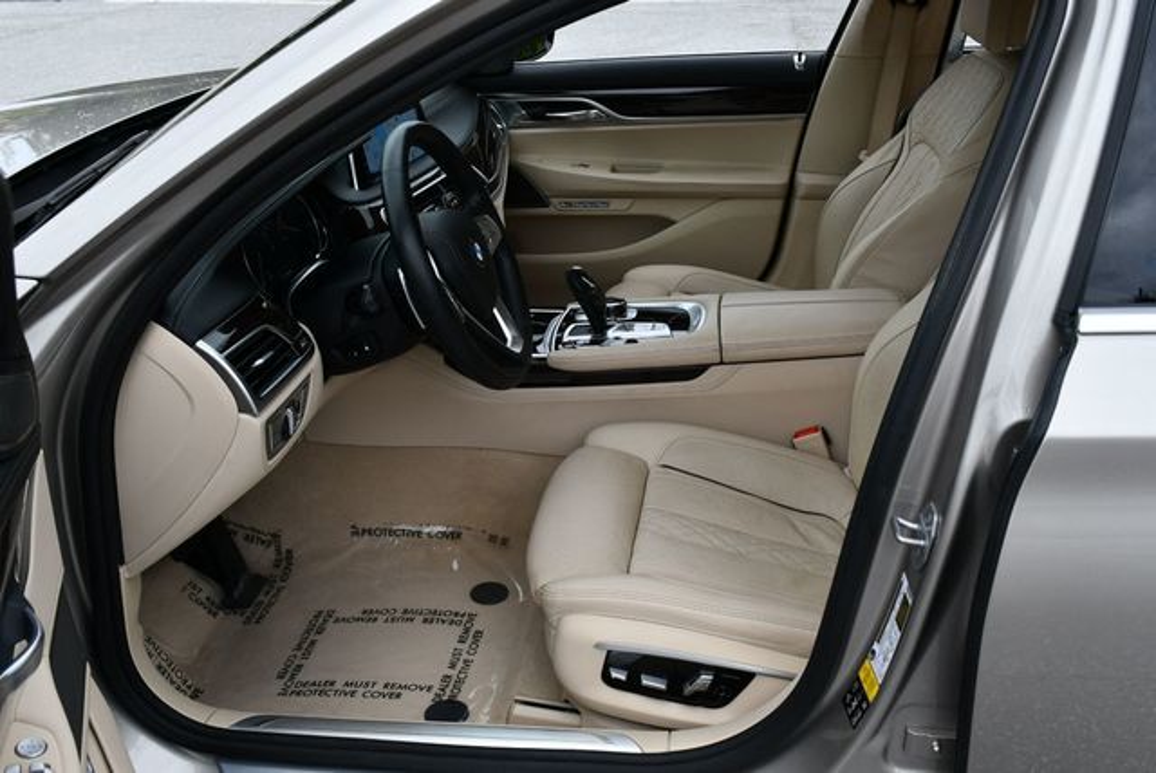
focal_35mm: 36
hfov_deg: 53.1
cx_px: 578
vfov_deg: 36.9
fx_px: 1157
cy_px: 386
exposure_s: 1/250
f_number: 5.6
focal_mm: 18
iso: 280
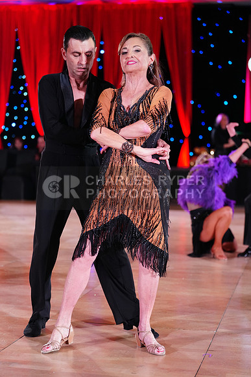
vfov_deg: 28.8
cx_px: 126
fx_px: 732
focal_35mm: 70
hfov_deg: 19.5
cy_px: 188
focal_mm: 70
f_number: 2.8
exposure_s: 1/320
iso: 2500
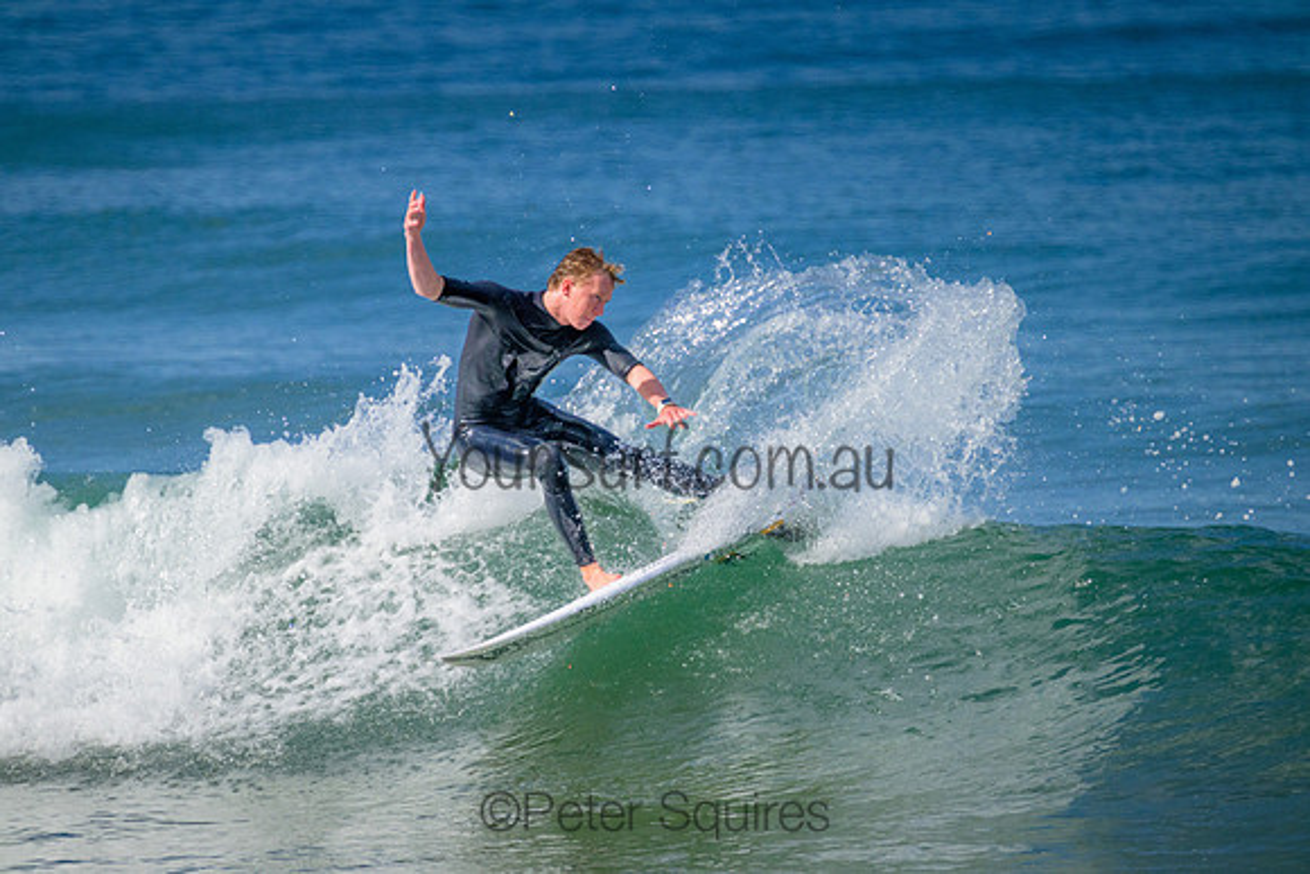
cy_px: 437
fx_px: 29117
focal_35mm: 800
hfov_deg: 2.6
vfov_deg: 1.7
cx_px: 655
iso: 2000
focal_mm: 800
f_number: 11
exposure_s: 1/1250
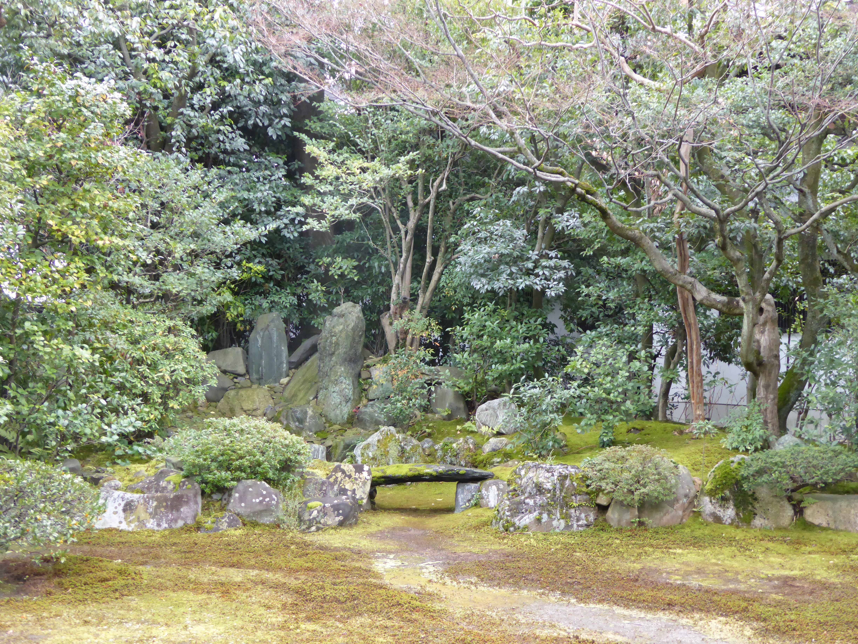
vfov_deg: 25.7
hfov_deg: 33.8
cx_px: 429
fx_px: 1413
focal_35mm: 57
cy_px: 322
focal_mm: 9.6
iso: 500
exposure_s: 1/125
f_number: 4.1
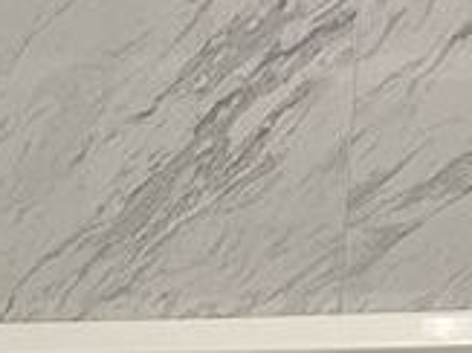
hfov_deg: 20.4
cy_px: 454
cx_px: 182
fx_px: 1308
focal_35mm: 96
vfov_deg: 14.7
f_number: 1.5
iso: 125
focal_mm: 5.7
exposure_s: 1/100
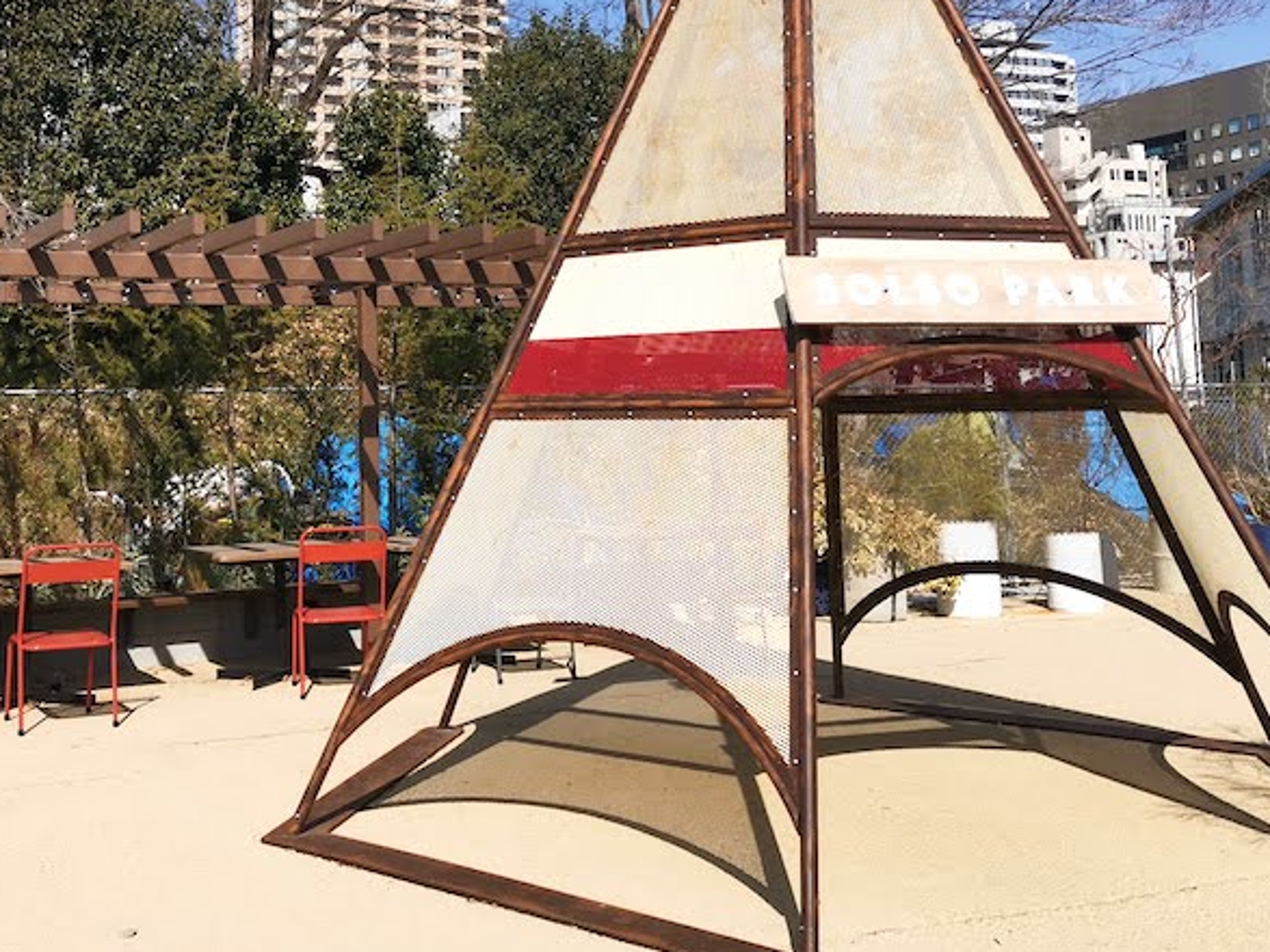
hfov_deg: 40.9
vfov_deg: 31.1
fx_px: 1687
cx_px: 461
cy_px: 266
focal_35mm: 46
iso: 50
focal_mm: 3.95
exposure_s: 1/2660
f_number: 1.8
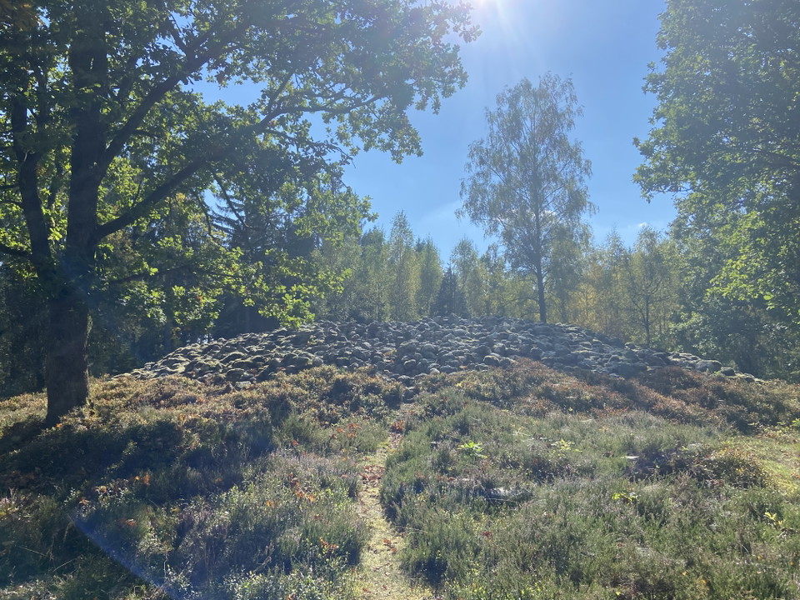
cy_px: 300
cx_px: 400
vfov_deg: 53.1
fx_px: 601
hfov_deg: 67.3
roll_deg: -0.4
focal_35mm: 26
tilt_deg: +6.6
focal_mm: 4.25
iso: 32
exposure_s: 1/3731
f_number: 1.8
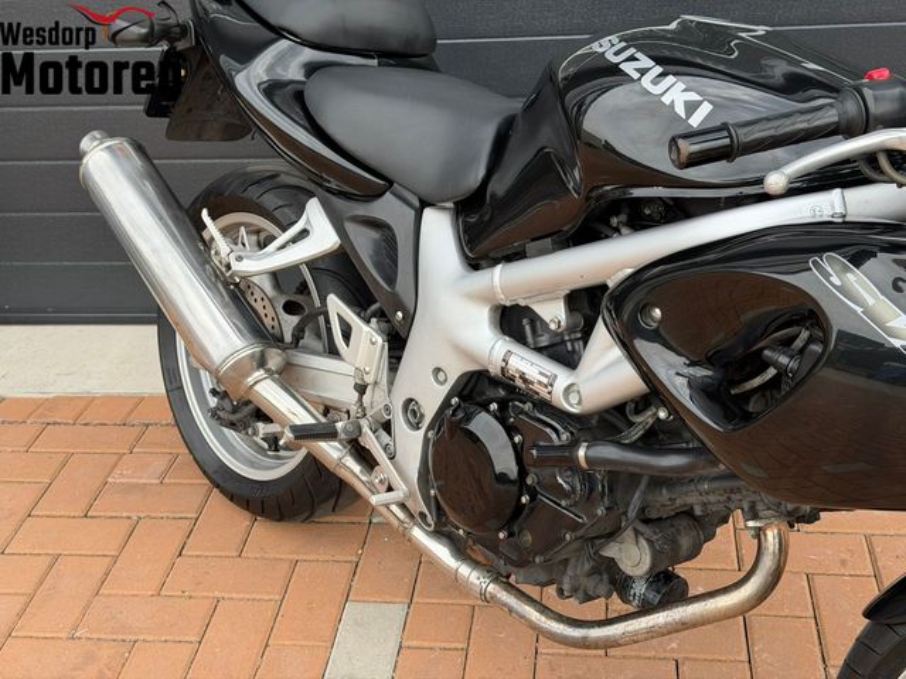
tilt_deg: -27.6
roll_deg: +4.1
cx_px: 453
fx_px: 1256
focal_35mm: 48
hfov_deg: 39.7
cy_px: 340
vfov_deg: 30.3
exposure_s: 1/975
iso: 64
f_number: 1.78
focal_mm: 6.76
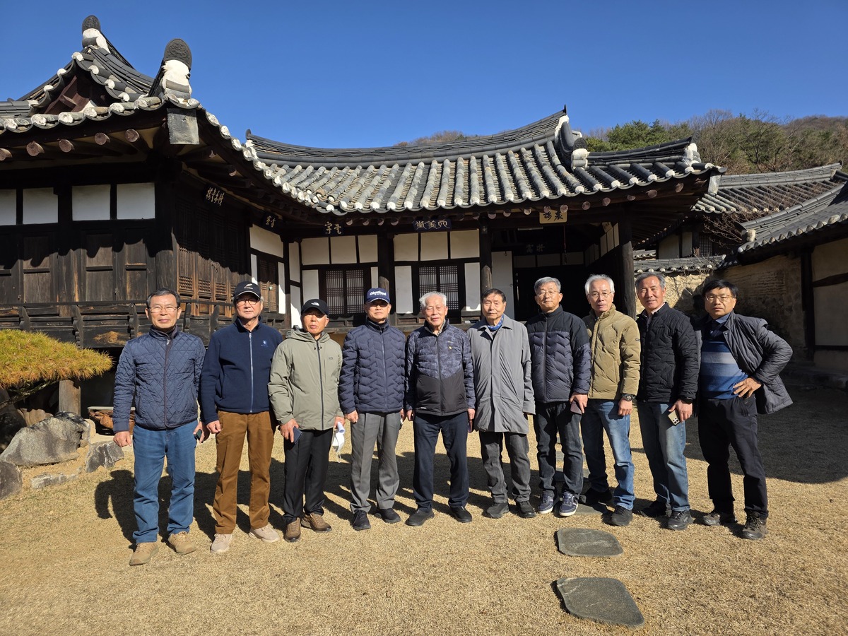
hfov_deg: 73.9
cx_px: 424
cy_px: 318
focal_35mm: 23
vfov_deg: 58.9
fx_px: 563
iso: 80
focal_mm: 6.3
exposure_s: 1/6150
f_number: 1.7
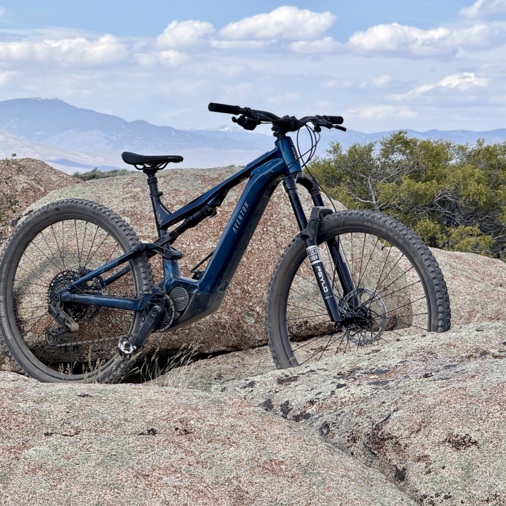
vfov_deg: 12.3
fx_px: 2348
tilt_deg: -1.2
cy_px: 254
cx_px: 233
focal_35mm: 142
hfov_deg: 12.3
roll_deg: -1.4
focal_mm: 15.66
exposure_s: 1/1318
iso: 50
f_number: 2.8
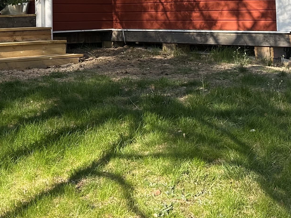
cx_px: 39
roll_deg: +0.4
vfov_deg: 17.9
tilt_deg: +6.6
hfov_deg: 24.4
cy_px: -47
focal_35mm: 78
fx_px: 656
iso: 80
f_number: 1.78
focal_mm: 6.86
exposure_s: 1/962
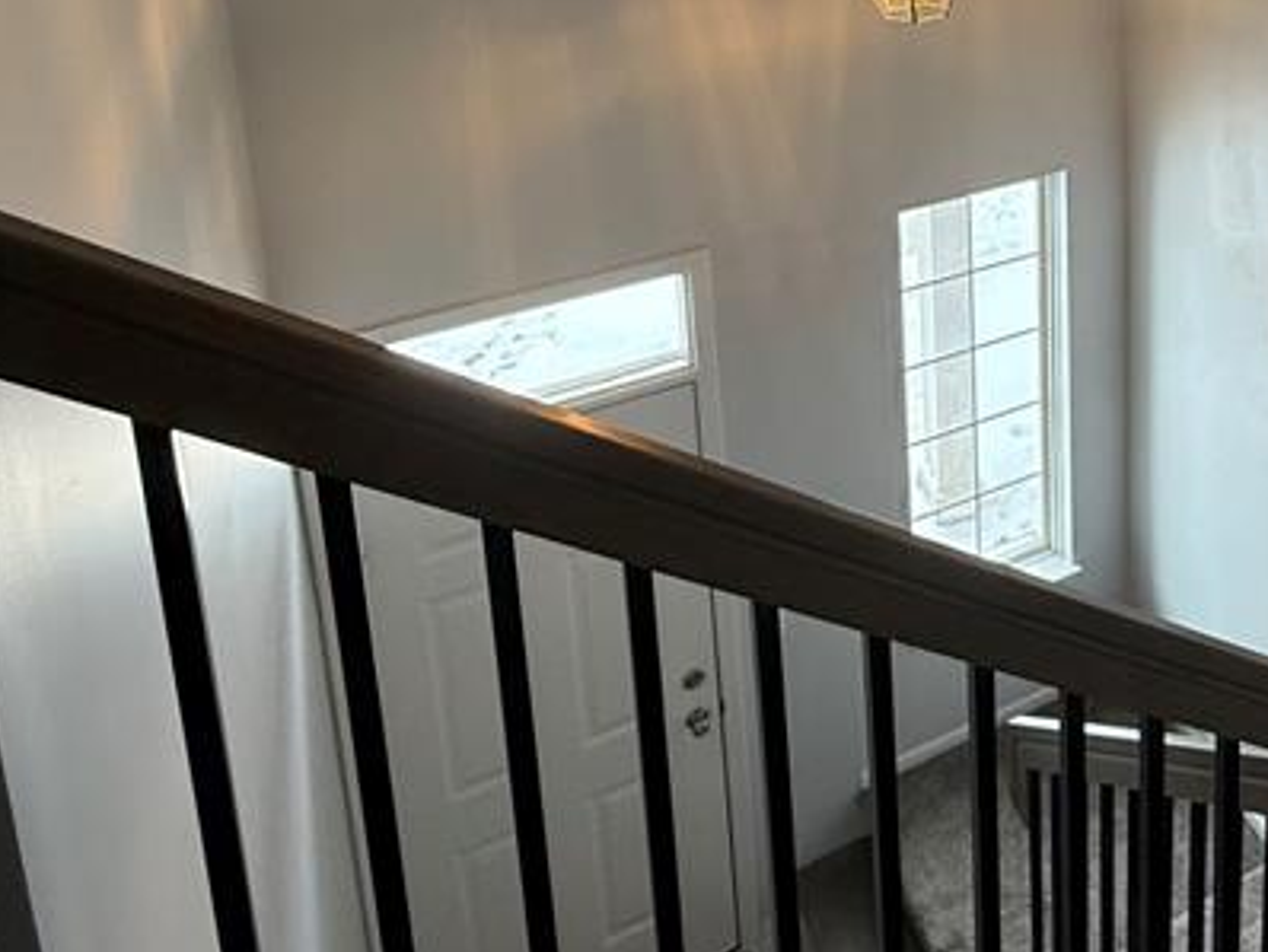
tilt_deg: -11.9
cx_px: 1102
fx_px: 1319
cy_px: -108
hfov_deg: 47.0
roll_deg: -0.2
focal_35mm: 36
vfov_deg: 34.1
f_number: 2.2
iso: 200
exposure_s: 1/120
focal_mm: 2.22
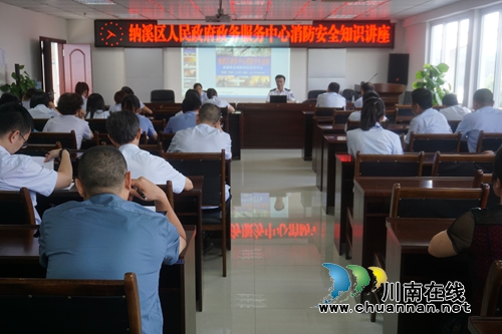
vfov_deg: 31.9
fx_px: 585
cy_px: 167
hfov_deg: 46.4
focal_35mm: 42
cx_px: 251
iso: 320
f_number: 4.5
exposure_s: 1/60
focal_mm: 28
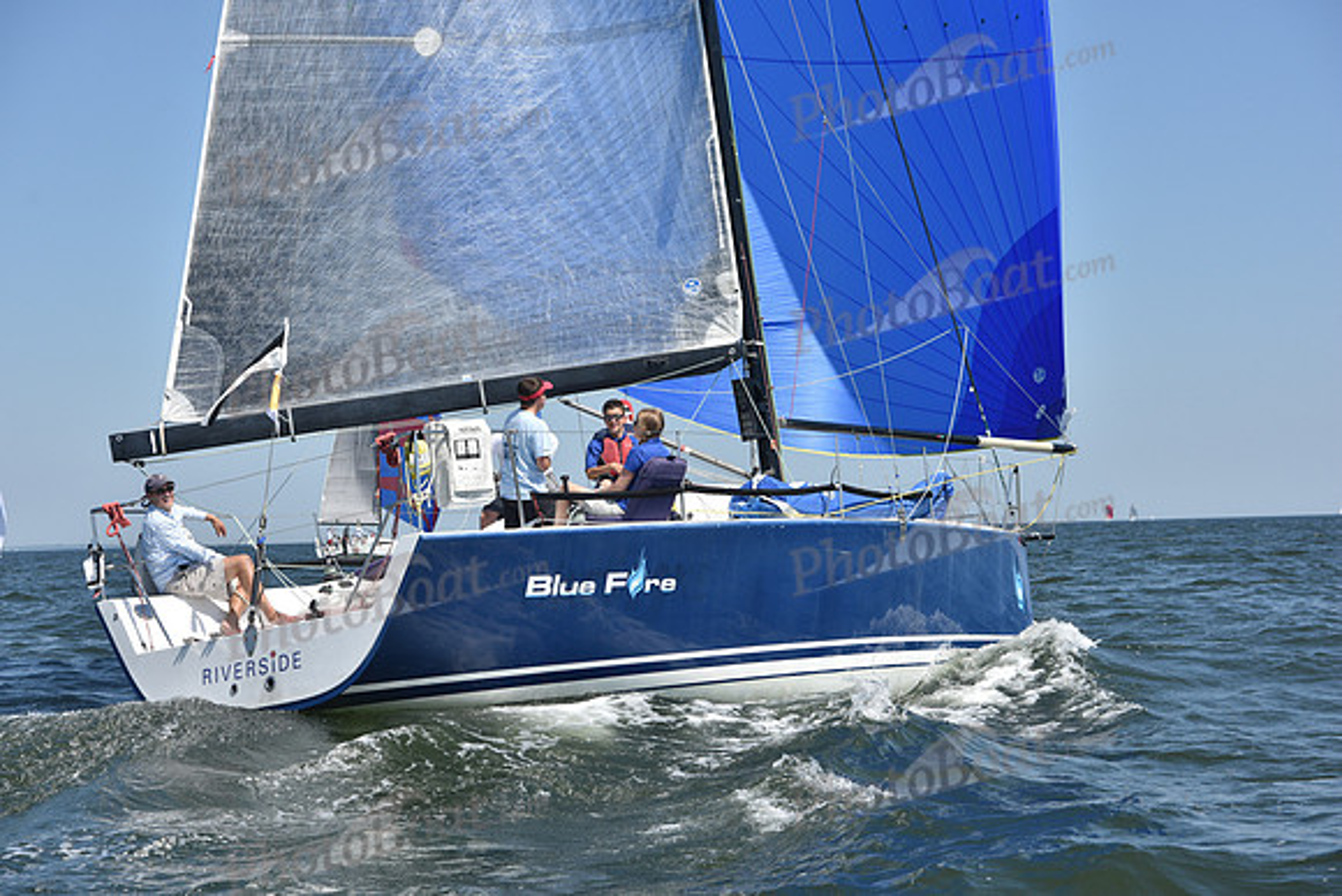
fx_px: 2610
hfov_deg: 28.8
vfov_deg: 19.5
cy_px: 448
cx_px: 671
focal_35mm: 70
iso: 250
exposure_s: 1/1250
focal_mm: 70
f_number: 8
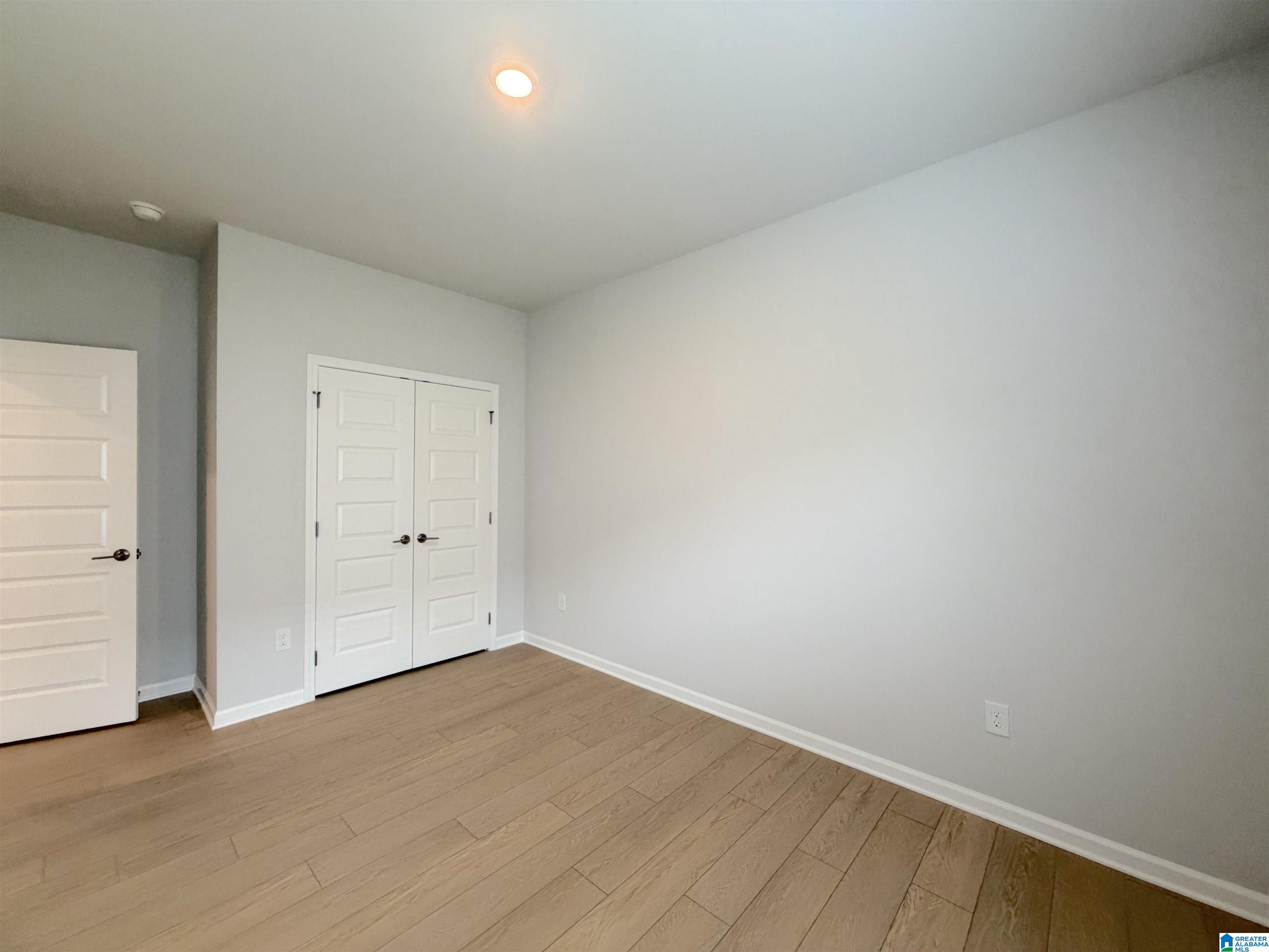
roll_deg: -0.9
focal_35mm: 14
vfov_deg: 85.7
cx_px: 634
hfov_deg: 102.1
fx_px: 513
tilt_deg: +0.3
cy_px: 476
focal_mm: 2.22
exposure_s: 1/120
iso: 250
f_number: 2.2
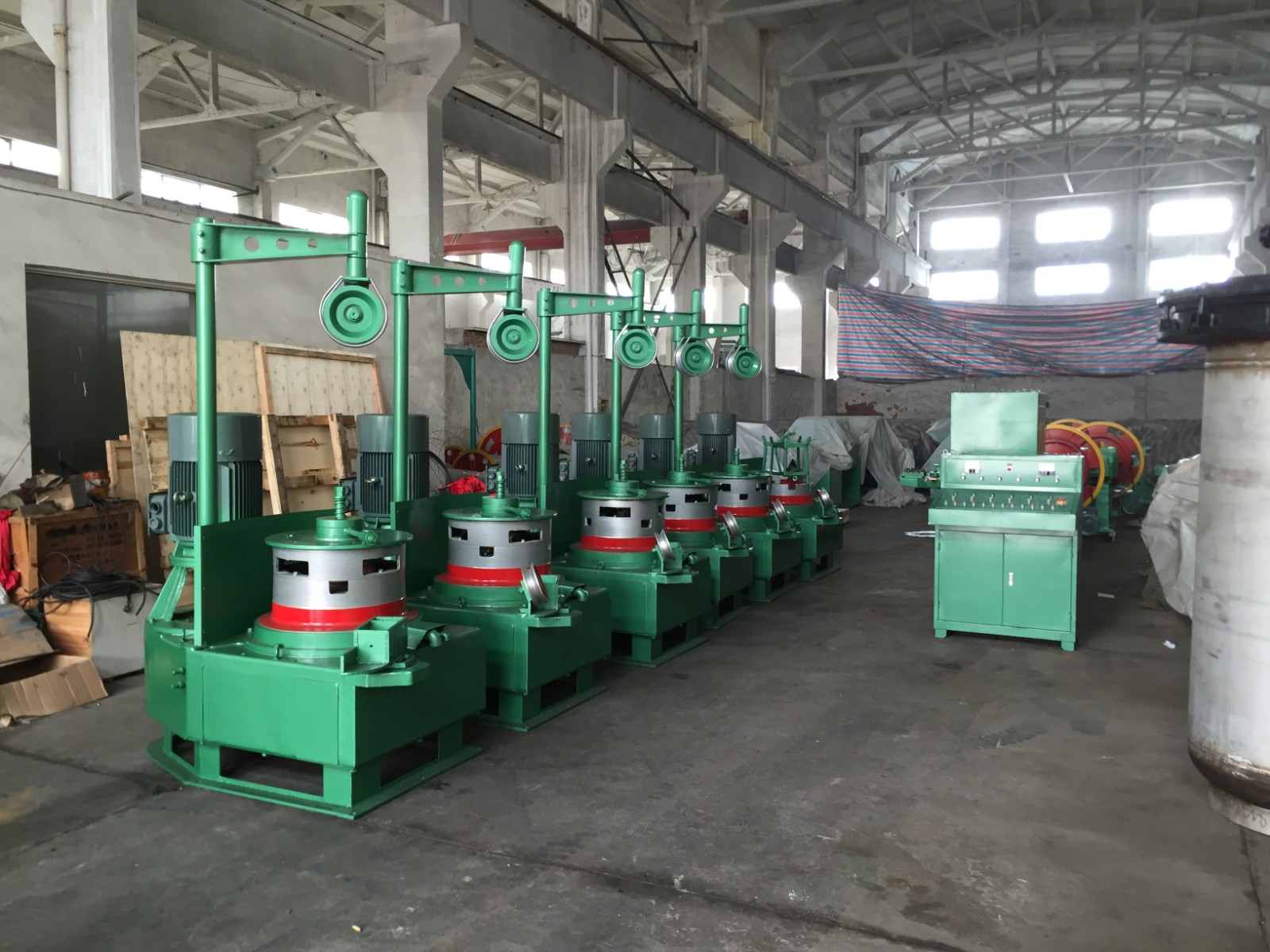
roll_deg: -0.8
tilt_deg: -2.1
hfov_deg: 61.7
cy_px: 476
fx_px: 1064
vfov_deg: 48.2
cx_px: 635
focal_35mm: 29
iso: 100
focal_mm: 4.15
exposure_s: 1/33
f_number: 2.2
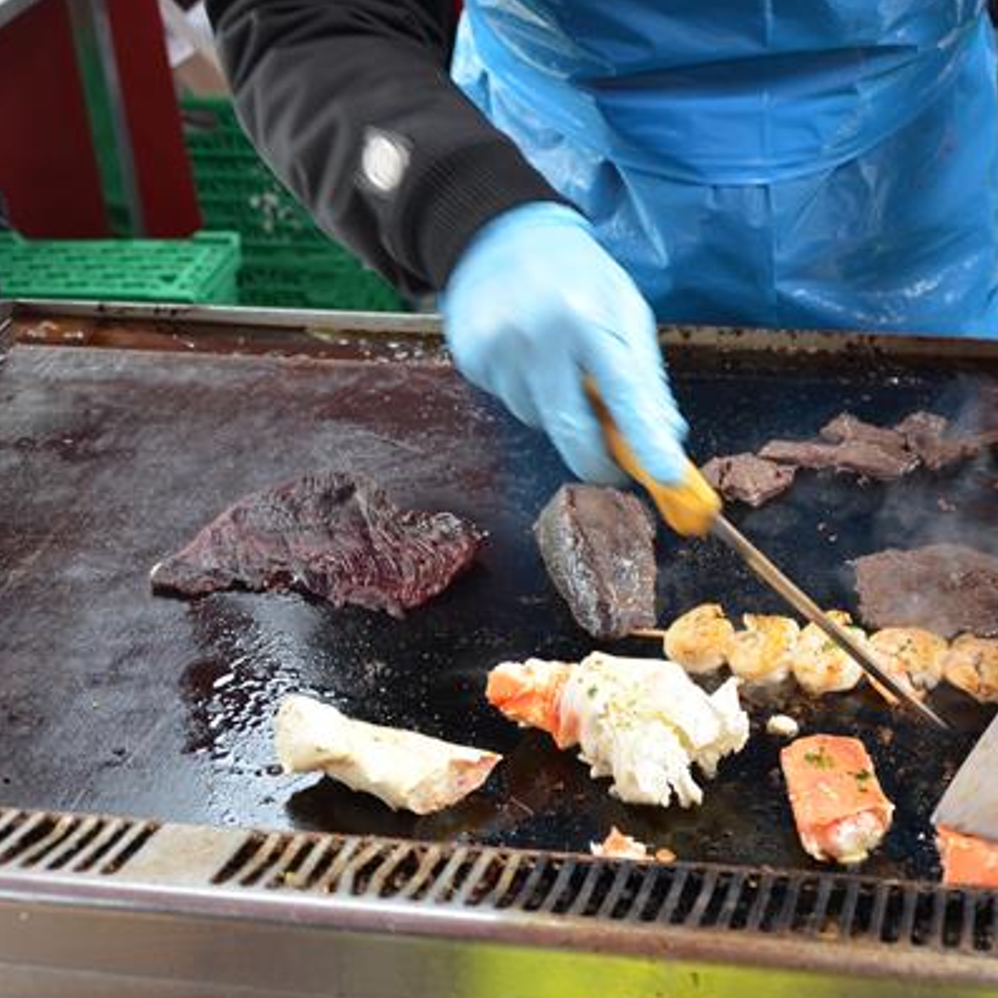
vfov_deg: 26.5
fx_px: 2120
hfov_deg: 26.3
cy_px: 430
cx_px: 681
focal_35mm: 65
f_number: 4
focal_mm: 28
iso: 100
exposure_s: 1/40
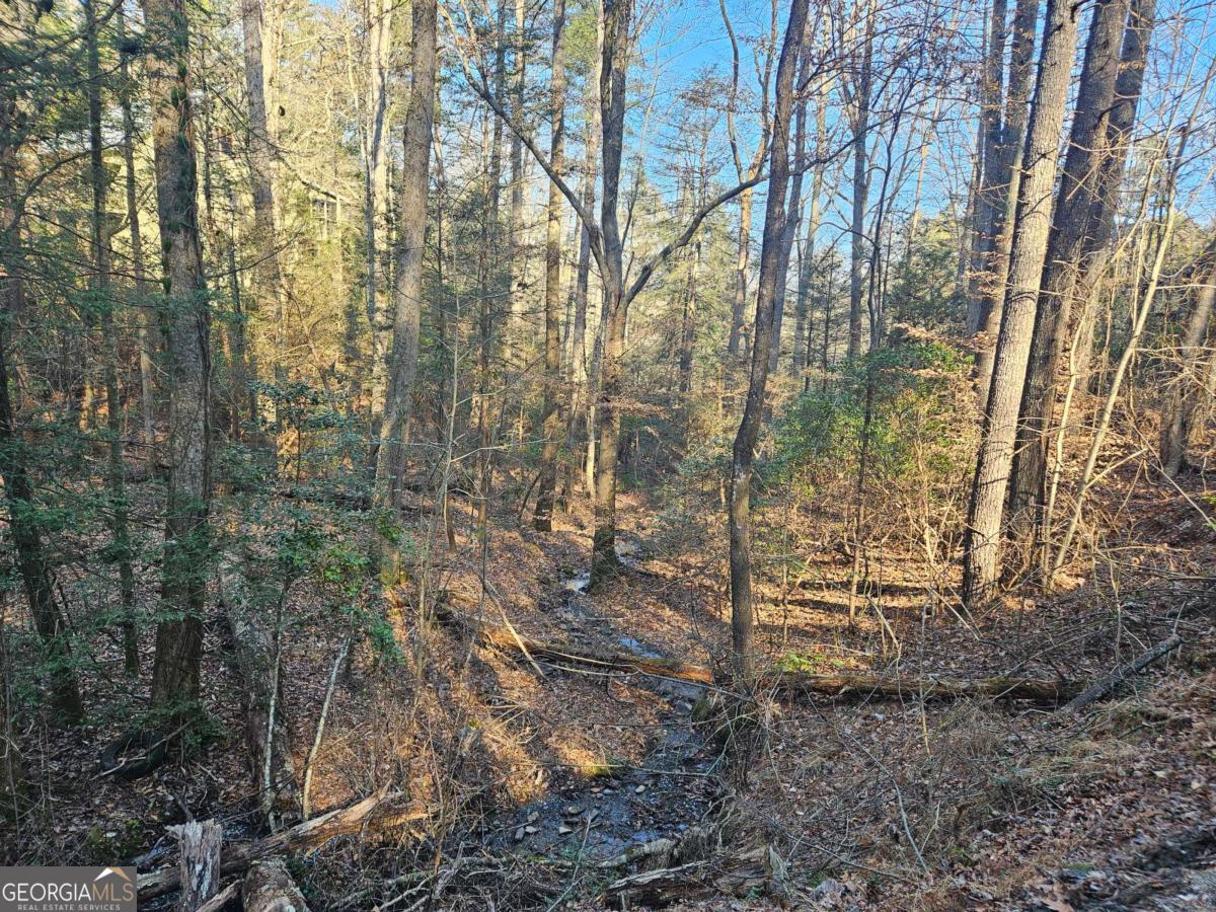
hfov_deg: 73.9
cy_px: 456
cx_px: 608
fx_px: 808
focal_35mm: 23
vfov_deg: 58.9
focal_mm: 5.4
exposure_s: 1/120
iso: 32
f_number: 1.8
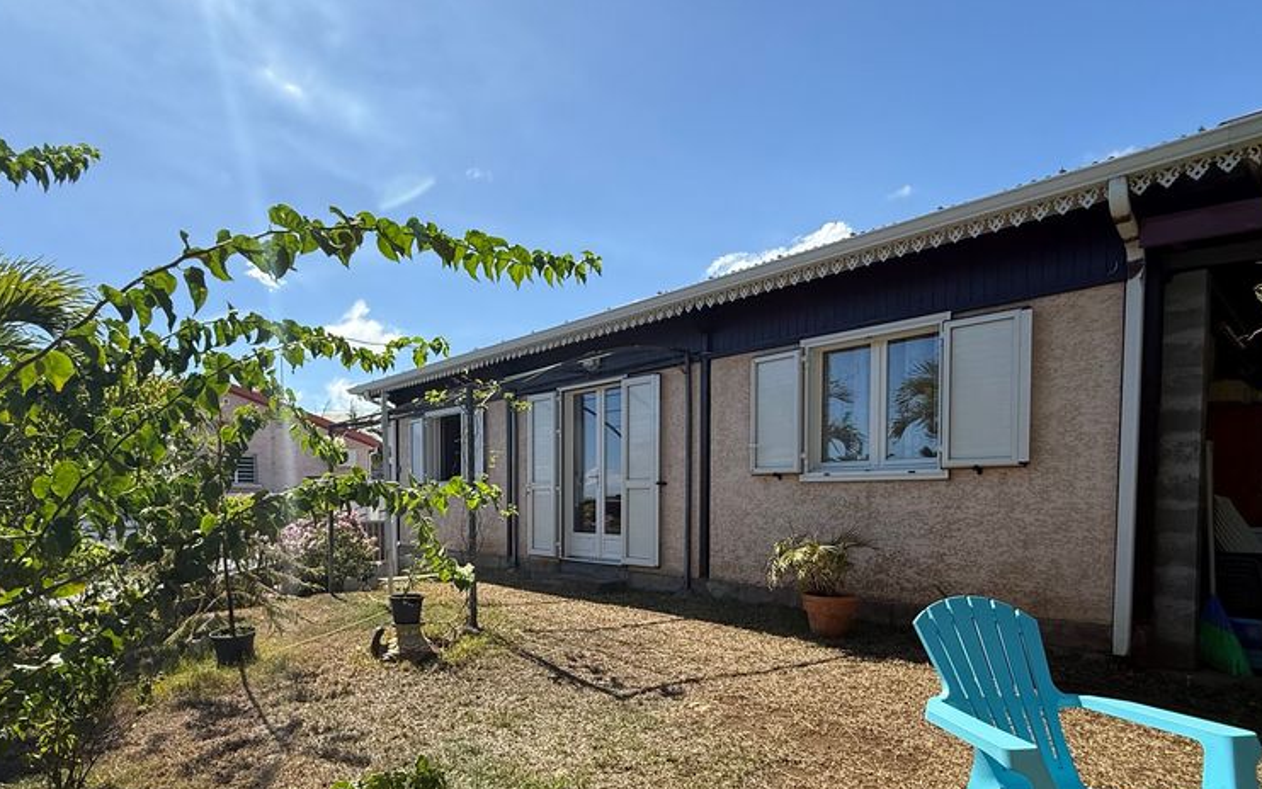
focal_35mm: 20
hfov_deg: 84.9
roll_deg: -0.3
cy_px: 522
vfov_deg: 58.4
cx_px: 582
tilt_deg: -1.6
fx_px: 688
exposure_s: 1/1901
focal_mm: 2.22
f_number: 2.2
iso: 64
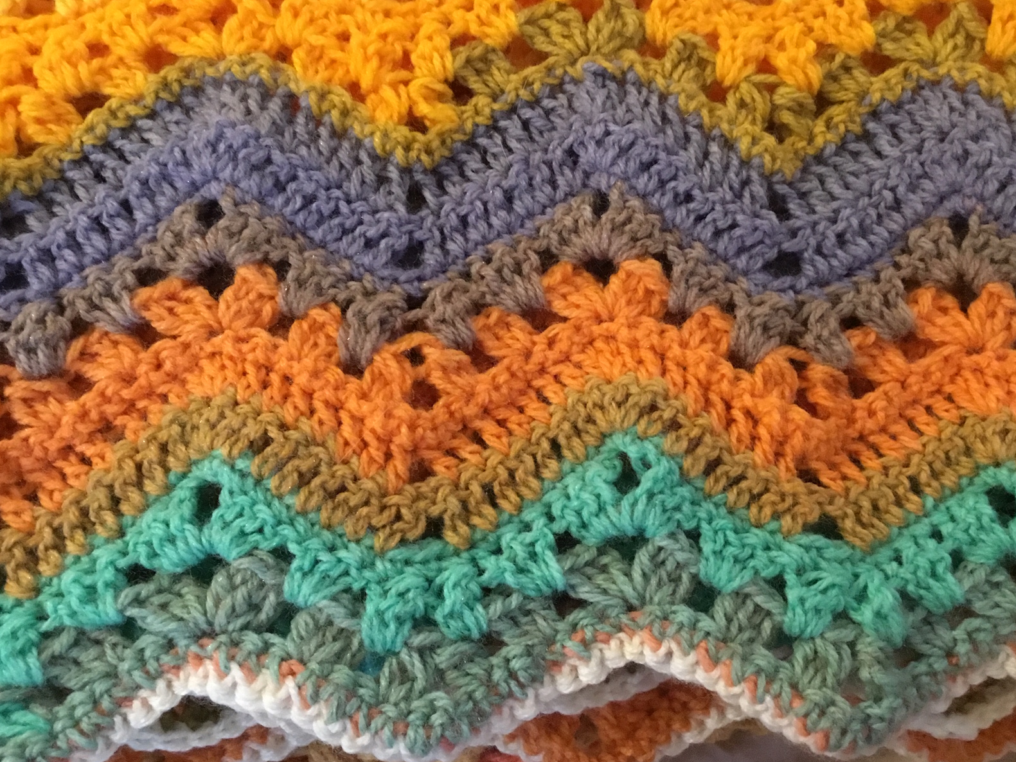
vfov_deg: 44.2
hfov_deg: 56.8
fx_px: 939
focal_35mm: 32
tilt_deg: -75.7
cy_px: 389
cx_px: 509
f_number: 2.4
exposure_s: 1/15
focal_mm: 3.3
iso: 250
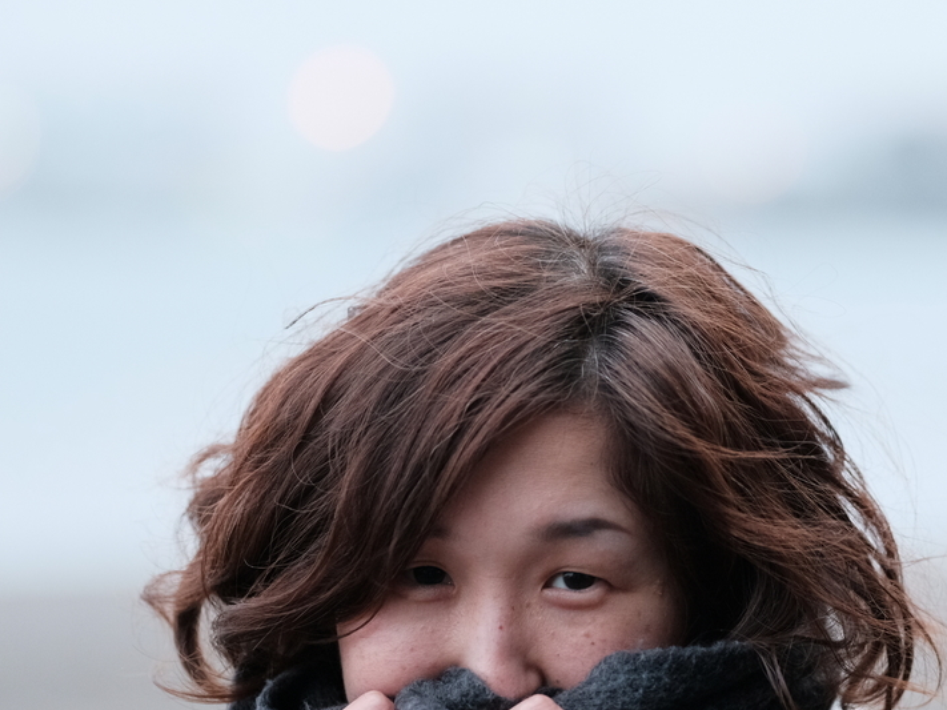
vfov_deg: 6.8
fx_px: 5990
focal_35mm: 219
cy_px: 492
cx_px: 733
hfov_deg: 9.0
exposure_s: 1/42
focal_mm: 90
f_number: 2
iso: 1600
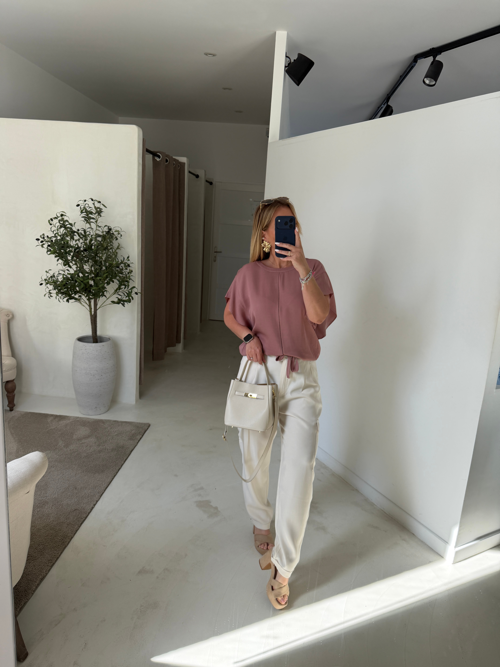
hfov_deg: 56.8
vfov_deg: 71.6
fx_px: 462
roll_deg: -4.1
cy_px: 334
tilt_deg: -12.8
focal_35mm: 24
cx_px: 250
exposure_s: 1/355
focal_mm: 6.76
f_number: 1.78
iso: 100
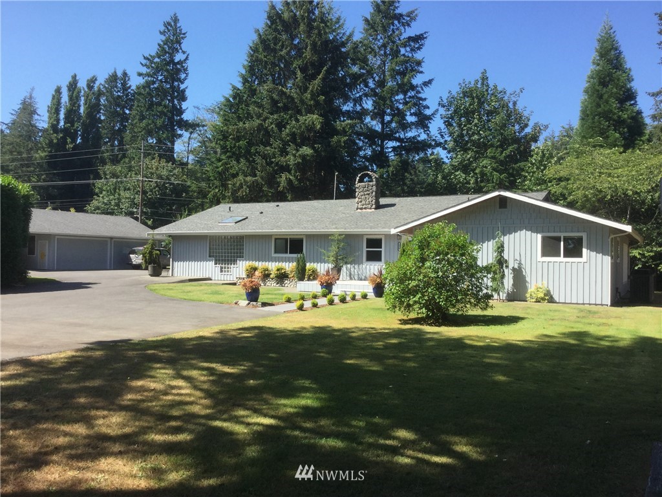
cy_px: 248
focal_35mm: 31
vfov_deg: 45.4
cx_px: 331
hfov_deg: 58.4
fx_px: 593
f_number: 2.4
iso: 25
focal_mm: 3.3
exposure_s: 1/612
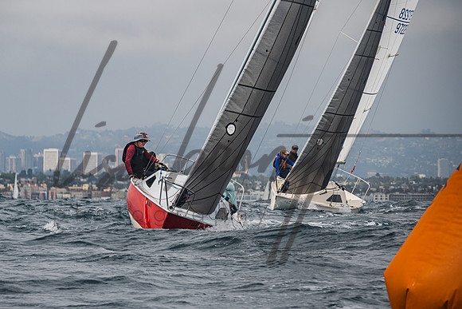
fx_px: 3521
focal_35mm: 274
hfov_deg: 7.5
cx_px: 153
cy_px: 154
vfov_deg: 5.0
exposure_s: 1/640
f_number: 6.3
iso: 160
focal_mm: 200
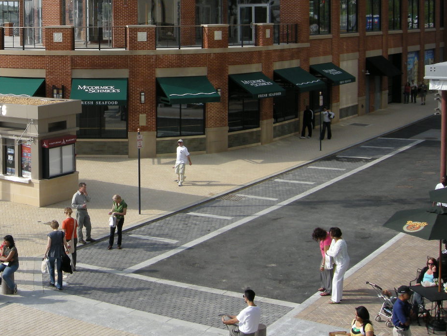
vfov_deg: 23.5
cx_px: 83
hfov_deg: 30.8
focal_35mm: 61
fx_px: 788
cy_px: 48
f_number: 5.4
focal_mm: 7.5
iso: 64
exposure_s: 1/232
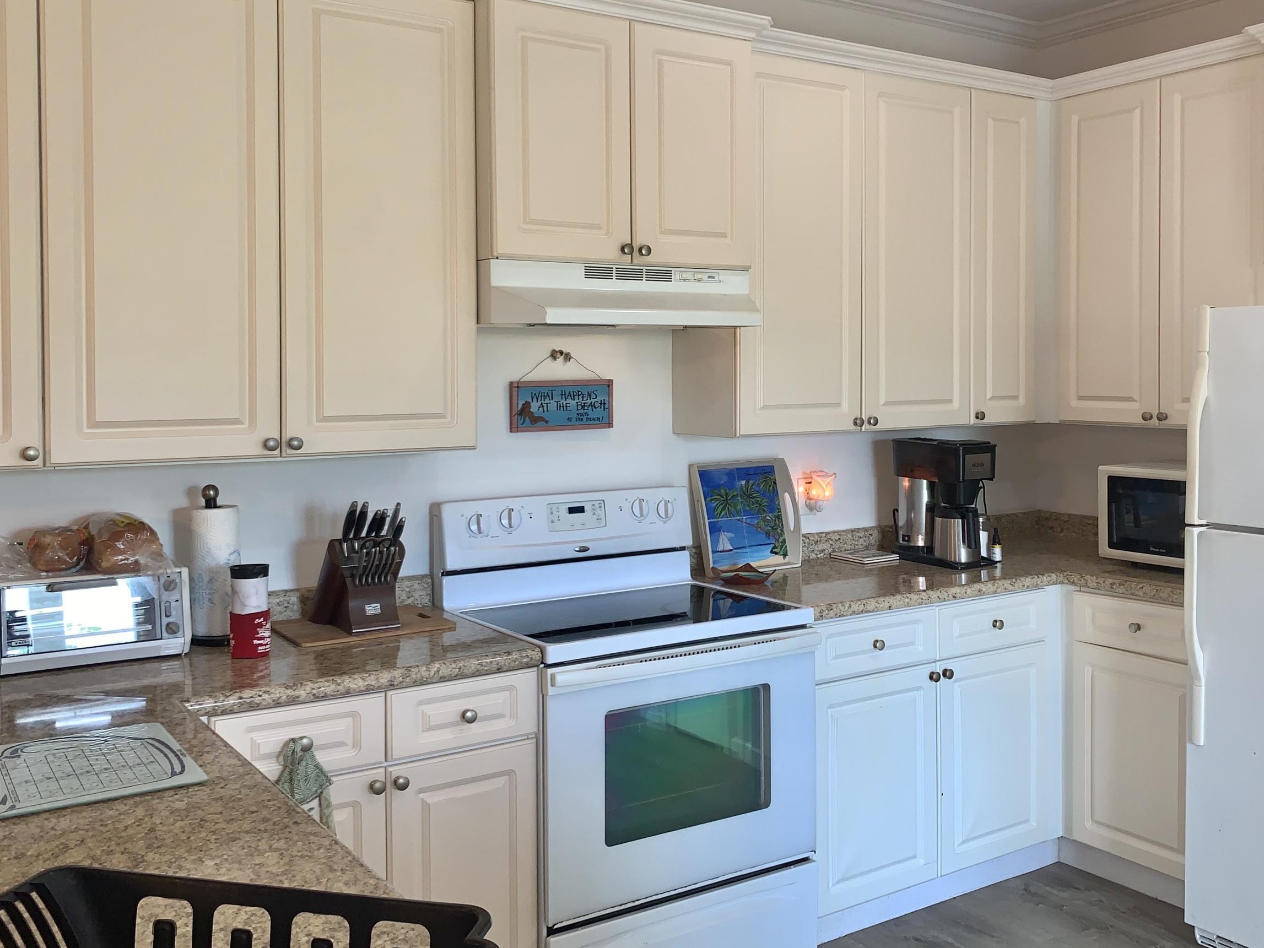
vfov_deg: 41.7
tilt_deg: -2.0
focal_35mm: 34
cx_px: 716
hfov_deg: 53.8
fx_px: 1242
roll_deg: -0.4
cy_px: 405
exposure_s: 1/22
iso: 32
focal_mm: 4.25
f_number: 1.8
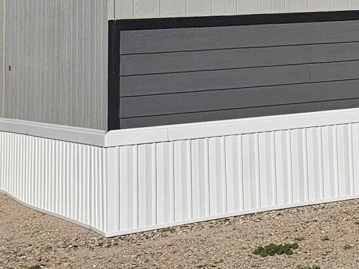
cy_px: -103
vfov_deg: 11.7
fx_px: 1276
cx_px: 810
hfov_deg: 12.9
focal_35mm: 123
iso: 10
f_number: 1.7
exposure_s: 1/1957
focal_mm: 6.3
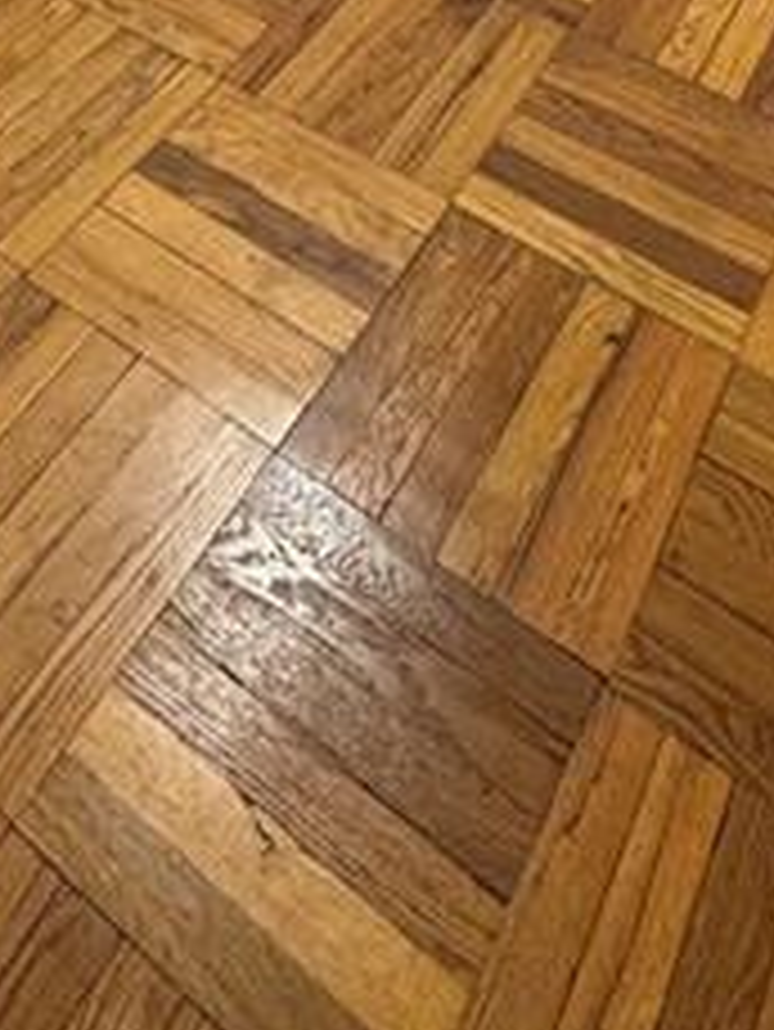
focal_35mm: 47
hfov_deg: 30.9
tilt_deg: -16.4
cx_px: 369
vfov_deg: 26.3
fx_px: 1400
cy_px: -589
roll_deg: +0.3
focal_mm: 2.22
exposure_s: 1/60
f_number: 2.2
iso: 500
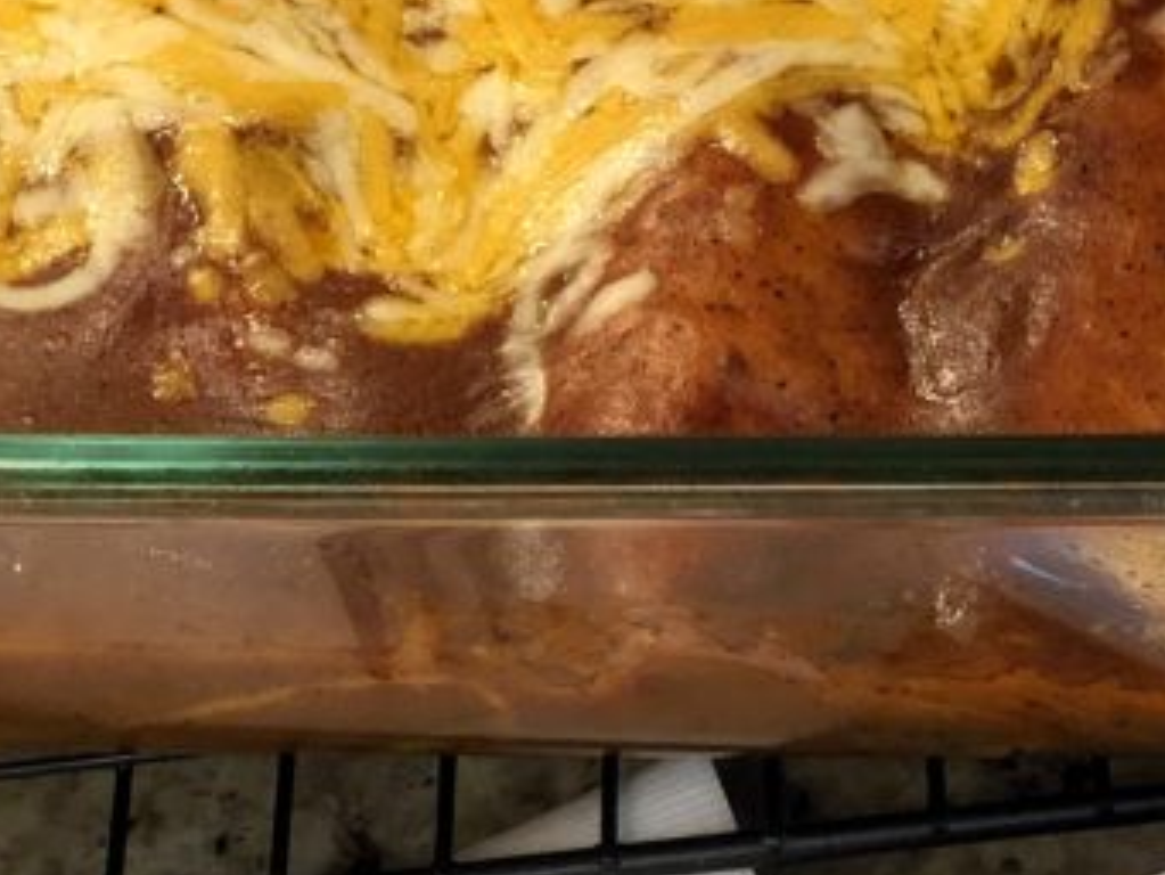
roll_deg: +5.8
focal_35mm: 156
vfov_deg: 9.5
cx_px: 1551
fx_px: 5252
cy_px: 301
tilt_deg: -44.7
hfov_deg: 12.2
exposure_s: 1/60
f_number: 2.4
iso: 80
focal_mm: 6
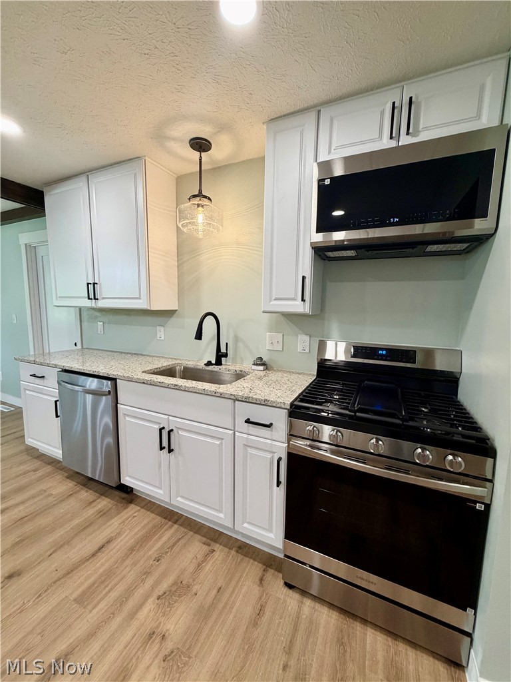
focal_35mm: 14
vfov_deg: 102.1
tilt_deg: -6.3
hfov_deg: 85.7
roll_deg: -1.4
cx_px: 256
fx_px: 276
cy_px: 341
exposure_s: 1/120
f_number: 2.2
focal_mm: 2.22
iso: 250
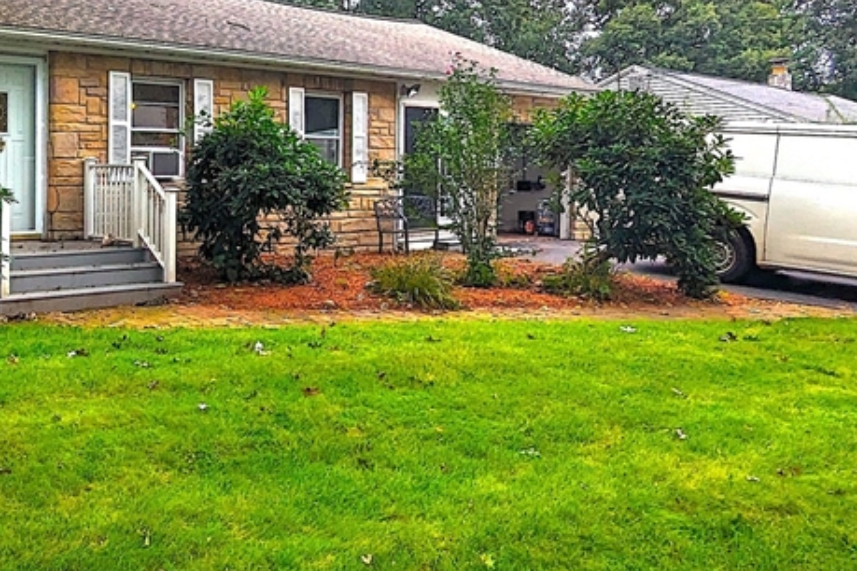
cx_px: 146
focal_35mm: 37
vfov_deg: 35.4
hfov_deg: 48.3
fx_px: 881
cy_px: 164
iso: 49
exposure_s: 1/1101
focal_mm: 2.35
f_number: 2.2
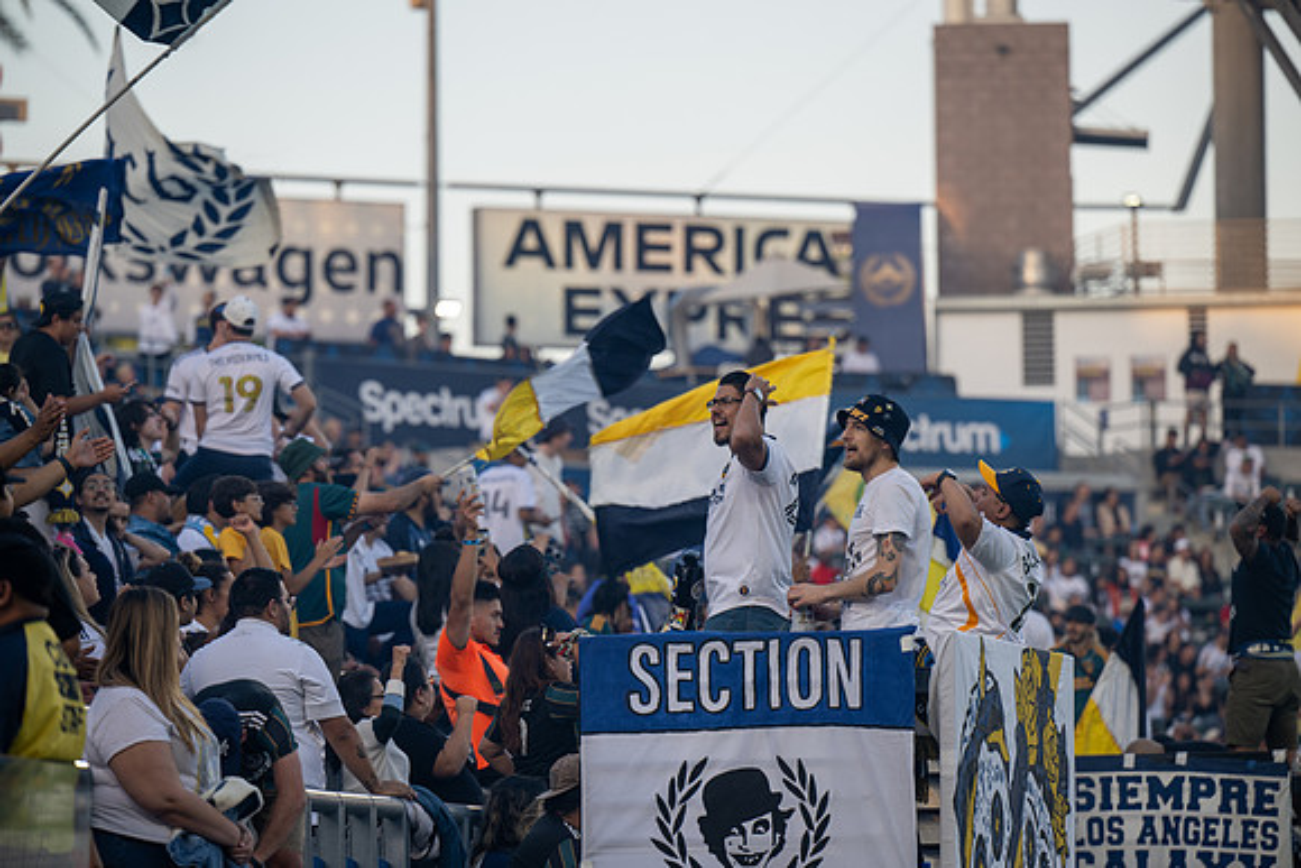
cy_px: 434
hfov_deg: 10.3
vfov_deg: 6.9
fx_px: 7229
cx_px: 650
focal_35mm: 200
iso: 140
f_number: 4
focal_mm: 200
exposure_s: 1/200
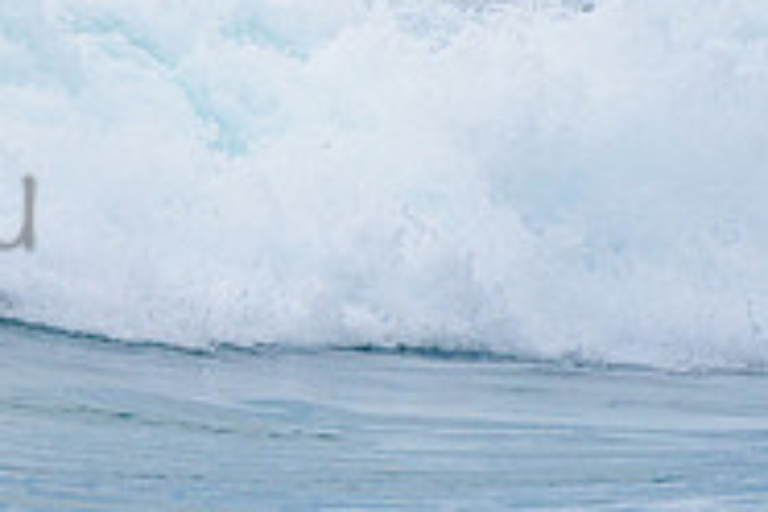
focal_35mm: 1907
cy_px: 88
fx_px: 40679
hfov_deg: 1.1
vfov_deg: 0.7
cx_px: -551
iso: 220
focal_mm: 500
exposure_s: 1/2000
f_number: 5.6
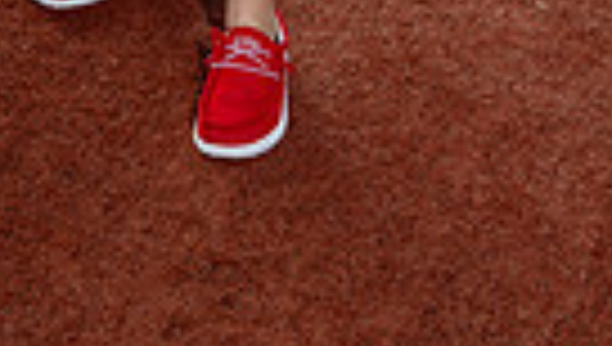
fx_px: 1967
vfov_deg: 8.8
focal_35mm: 121
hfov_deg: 17.2
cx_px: -40
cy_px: -580
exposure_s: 1/250
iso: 100
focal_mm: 35
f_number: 5
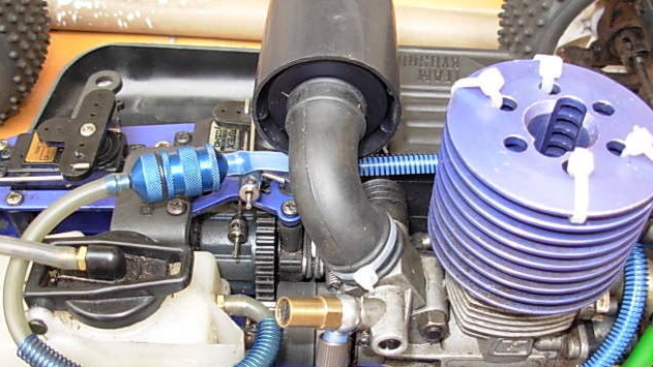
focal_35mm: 42
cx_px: 329
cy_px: 223
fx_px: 727
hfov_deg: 48.4
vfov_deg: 28.3
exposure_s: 1/32
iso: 50
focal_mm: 6.3
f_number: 2.9
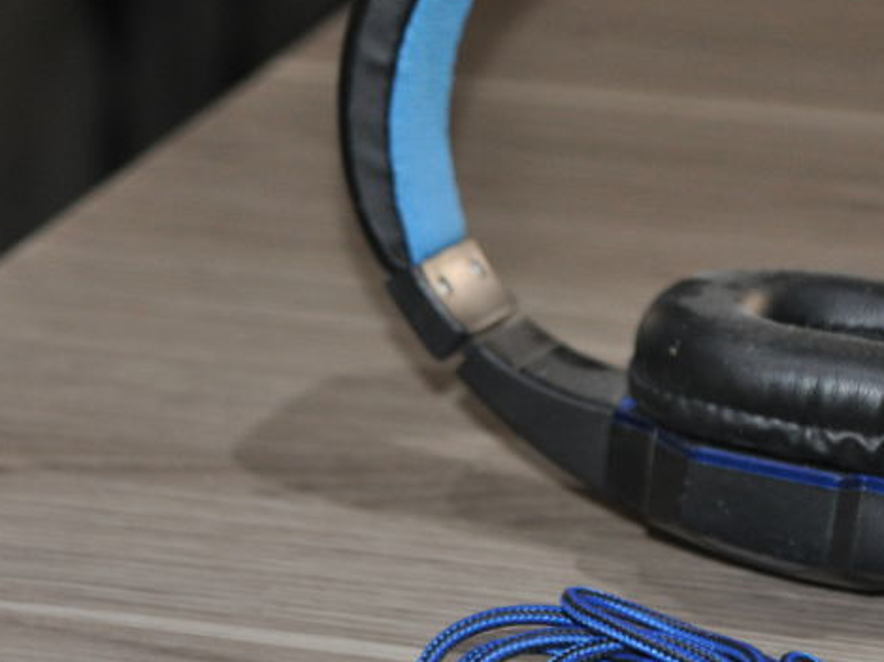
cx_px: 584
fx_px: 5333
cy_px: 296
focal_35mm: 209
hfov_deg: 9.5
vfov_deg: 7.1
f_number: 5
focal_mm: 68
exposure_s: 1/60
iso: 800
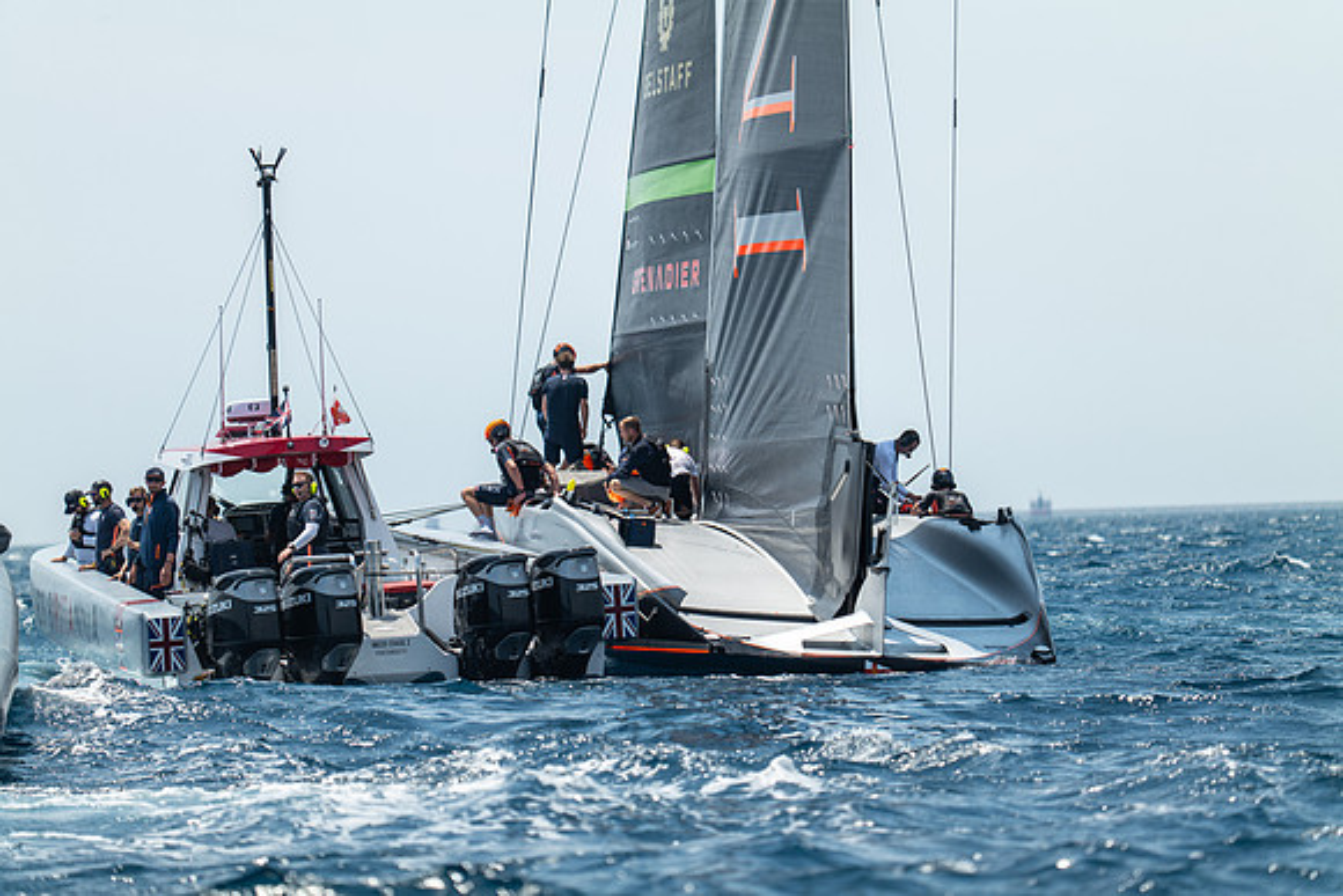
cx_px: 672
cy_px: 448
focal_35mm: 200
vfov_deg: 6.9
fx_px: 7463
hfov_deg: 10.3
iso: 100
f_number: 2.8
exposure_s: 1/2500
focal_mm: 200
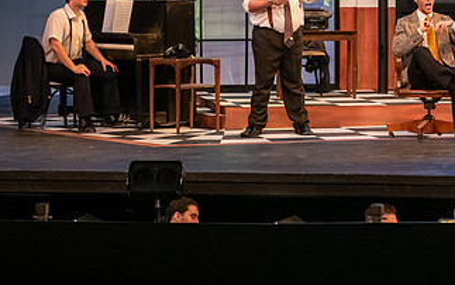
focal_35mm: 128
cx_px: 382
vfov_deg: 10.2
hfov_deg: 16.2
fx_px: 1588
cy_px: 56
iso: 2500
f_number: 3.5
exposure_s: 1/200
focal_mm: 70
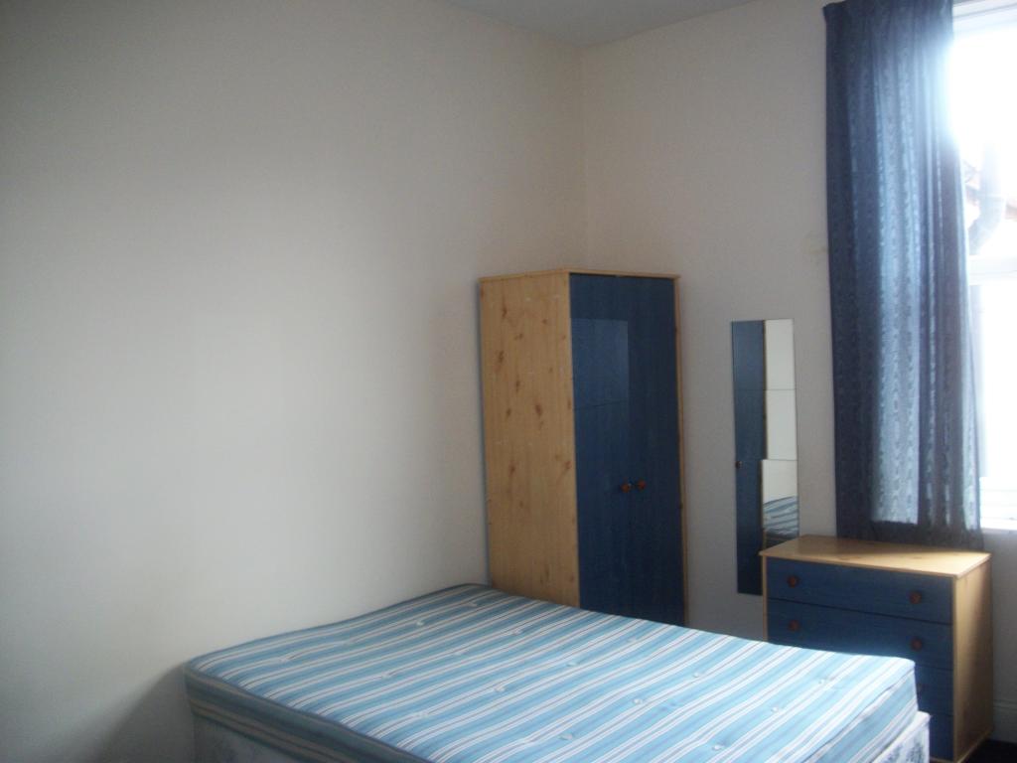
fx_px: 940
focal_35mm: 32
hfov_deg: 56.8
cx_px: 508
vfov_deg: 44.2
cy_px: 382
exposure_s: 1/30
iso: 160
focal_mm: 5.7
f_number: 2.9
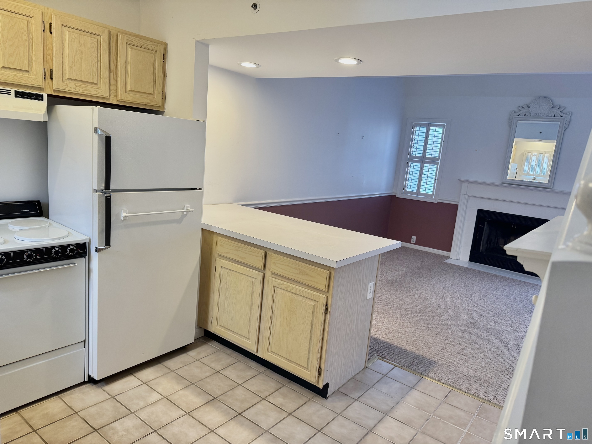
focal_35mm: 24
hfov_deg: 71.6
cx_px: 296
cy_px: 222
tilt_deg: -10.7
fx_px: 410
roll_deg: -5.4
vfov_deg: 56.8
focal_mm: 6.76
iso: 160
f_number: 1.78
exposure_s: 1/120
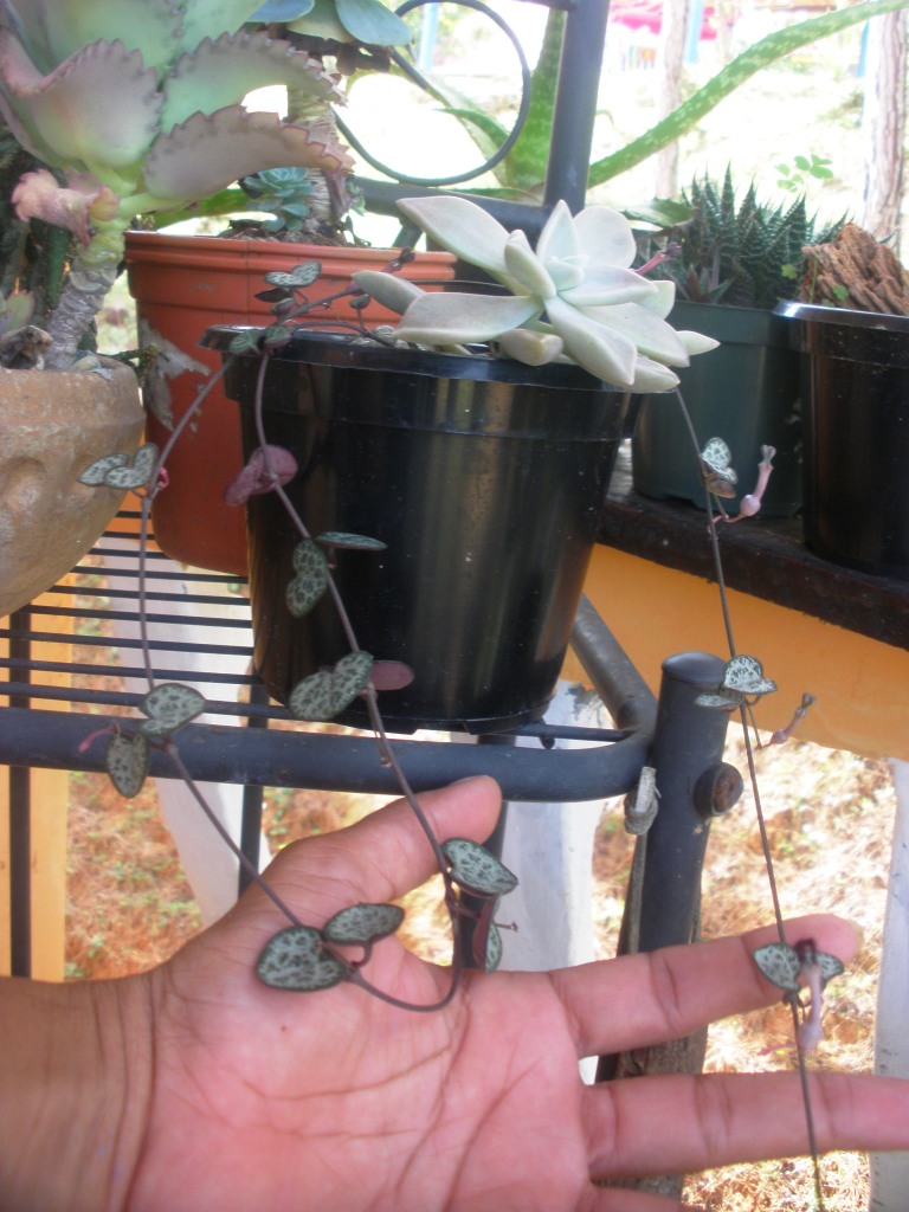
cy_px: 606
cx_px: 454
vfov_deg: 51.4
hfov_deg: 39.7
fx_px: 1260
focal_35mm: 36
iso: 64
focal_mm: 6.3
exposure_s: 1/40
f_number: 3.5
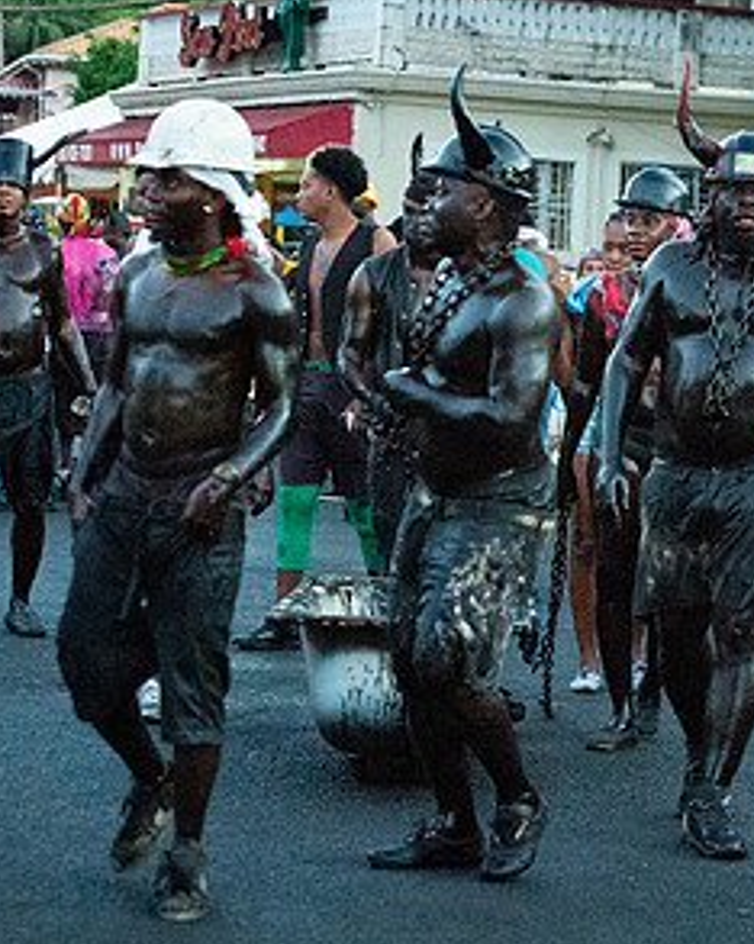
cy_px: 418
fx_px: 3630
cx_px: 599
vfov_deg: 14.8
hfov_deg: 11.8
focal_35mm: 130
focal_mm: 70
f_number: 5
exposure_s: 1/160
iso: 25600
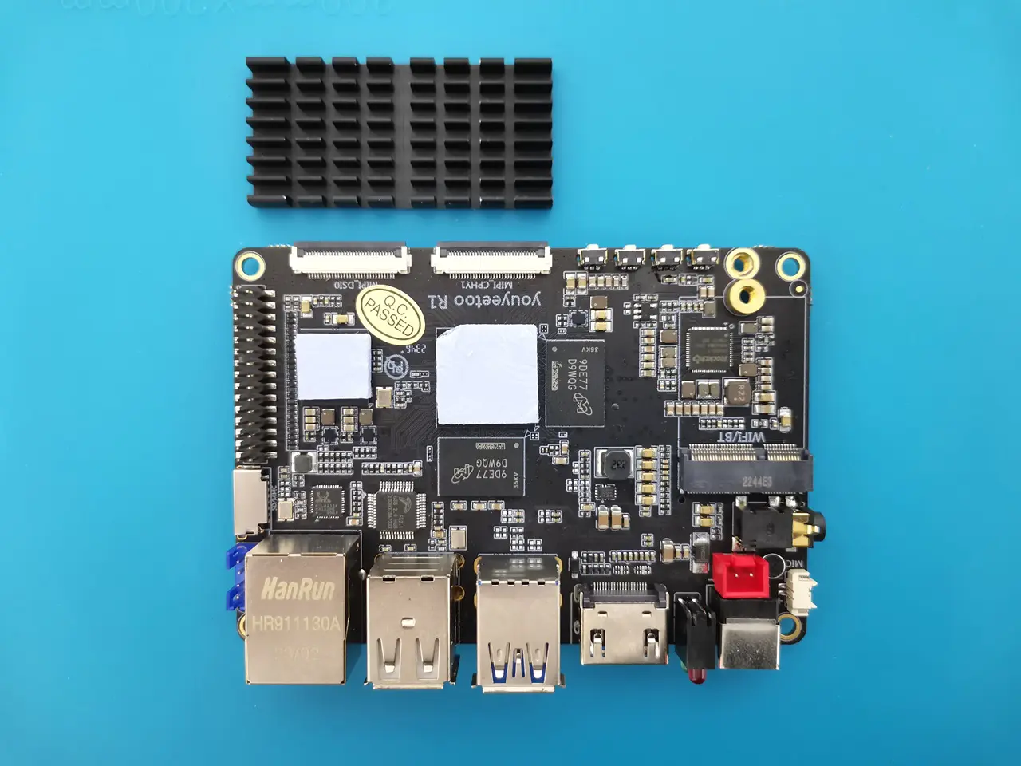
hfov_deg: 67.3
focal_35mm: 26
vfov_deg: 53.1
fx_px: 767
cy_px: 383
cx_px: 510
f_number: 1.8
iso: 500
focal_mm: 4.75
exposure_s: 1/50
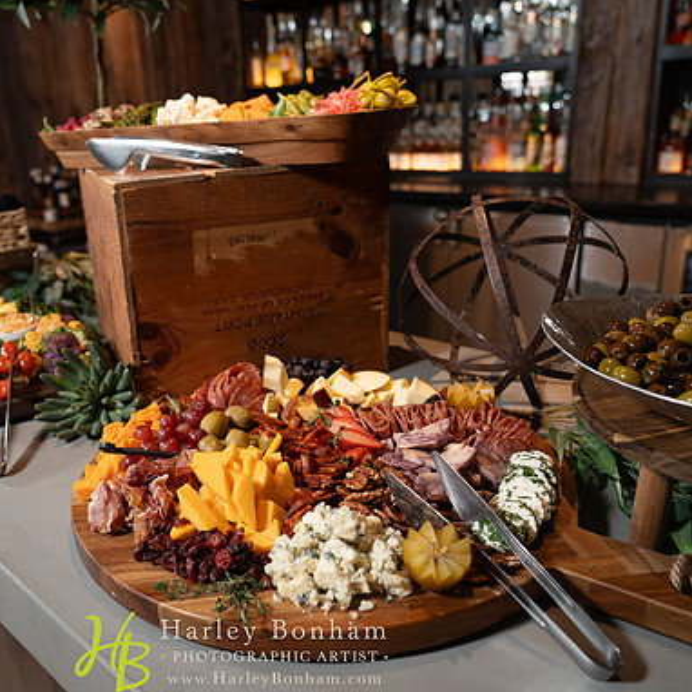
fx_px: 701
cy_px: 349
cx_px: 234
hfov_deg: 51.6
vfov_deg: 52.5
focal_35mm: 31
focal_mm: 24
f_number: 4
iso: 1600
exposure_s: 1/200
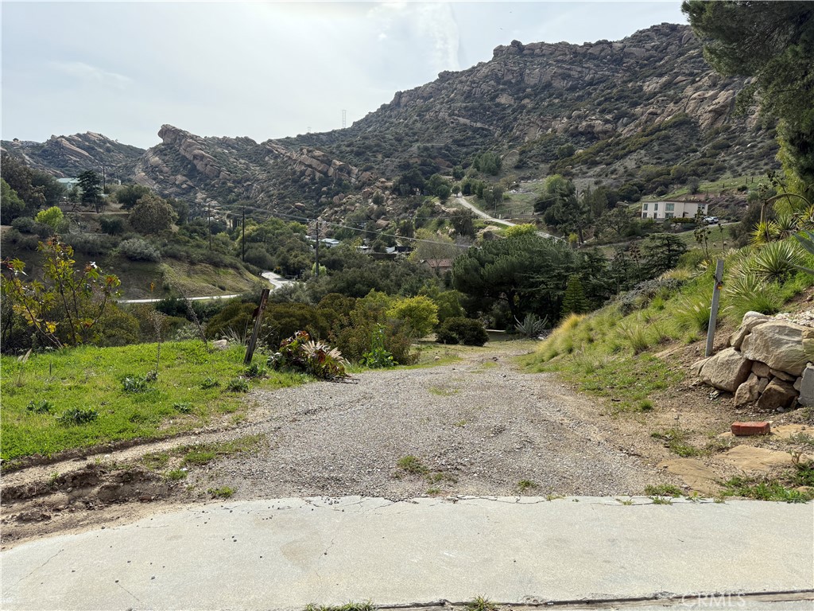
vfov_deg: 56.8
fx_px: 564
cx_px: 407
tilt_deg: -9.4
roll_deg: -1.1
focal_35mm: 24
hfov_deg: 71.6
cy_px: 306
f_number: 1.78
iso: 100
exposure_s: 1/4975
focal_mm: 6.76
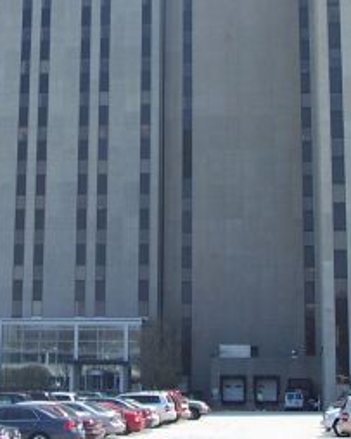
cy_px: 135
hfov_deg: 17.8
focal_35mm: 86
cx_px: 140
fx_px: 1117
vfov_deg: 22.1
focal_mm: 6
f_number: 4
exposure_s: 1/350
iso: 80
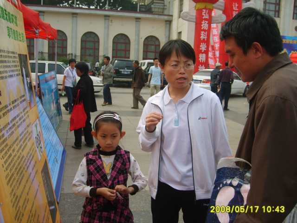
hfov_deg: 52.6
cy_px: 112
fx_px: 300
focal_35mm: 35
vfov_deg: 40.7
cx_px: 148
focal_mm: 5.8
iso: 50
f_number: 2.8
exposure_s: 1/1000
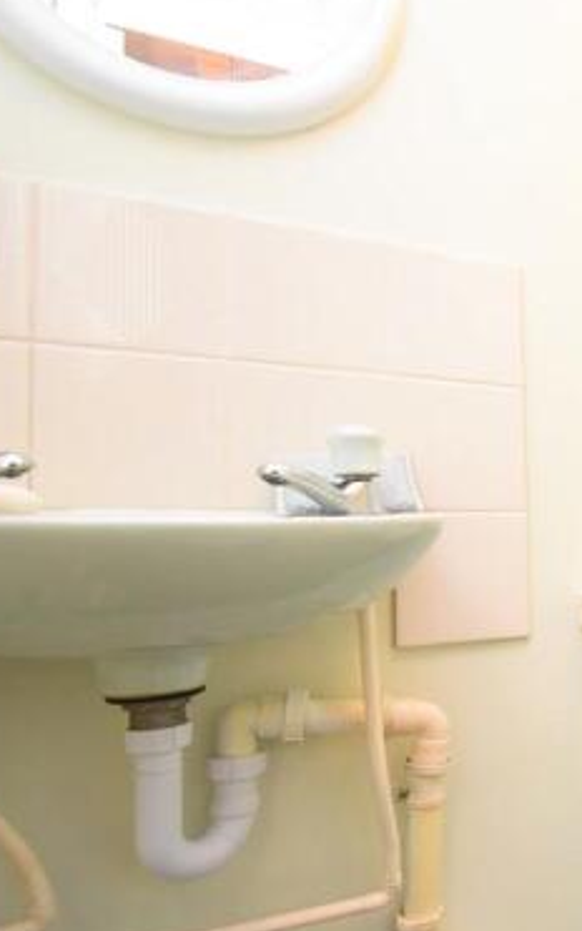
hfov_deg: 35.6
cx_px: 706
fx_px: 685
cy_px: 531
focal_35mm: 27
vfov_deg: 68.1
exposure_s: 1/60
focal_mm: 10
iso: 2200
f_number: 4.5
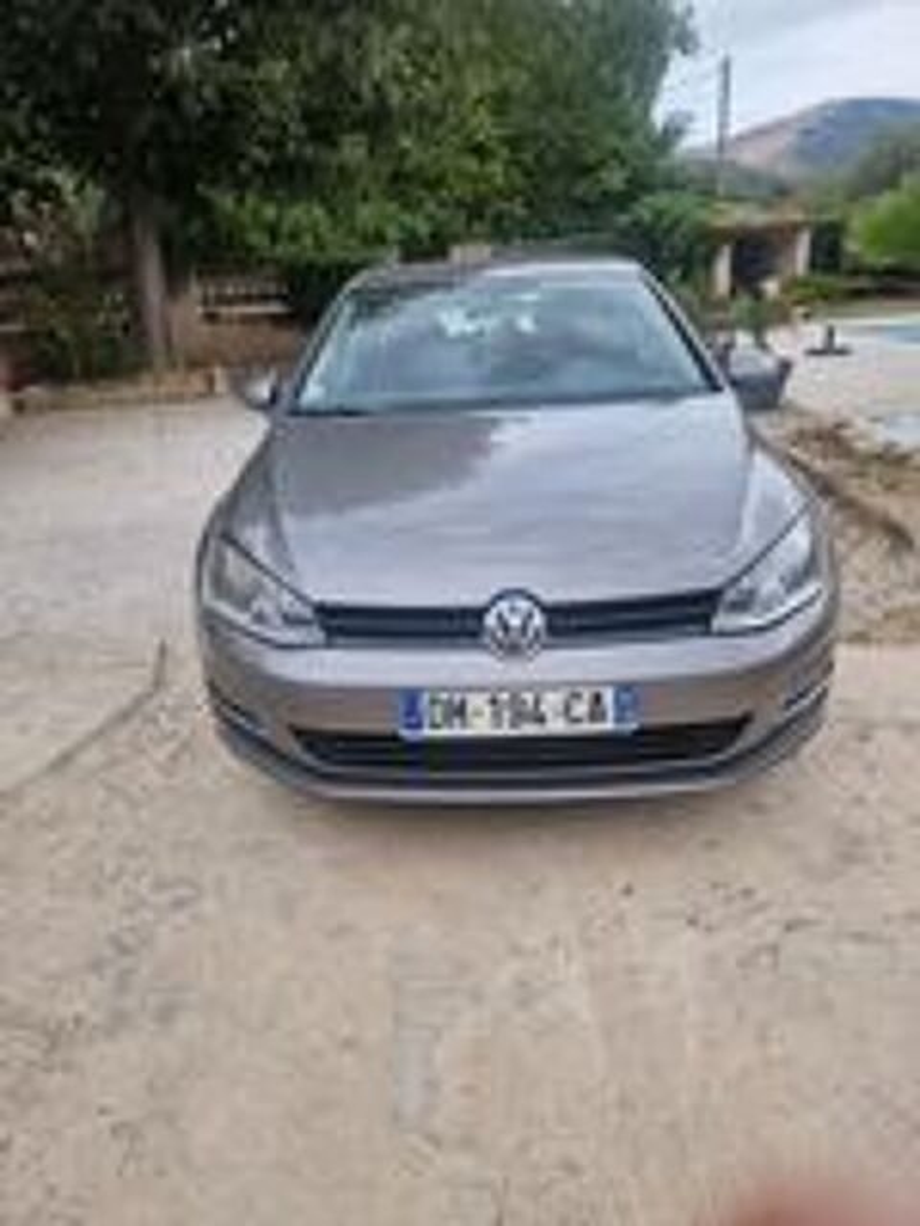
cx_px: 460
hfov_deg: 58.9
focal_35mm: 23
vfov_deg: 73.9
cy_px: 613
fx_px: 815
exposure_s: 1/630
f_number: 1.8
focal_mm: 5.4
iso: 50
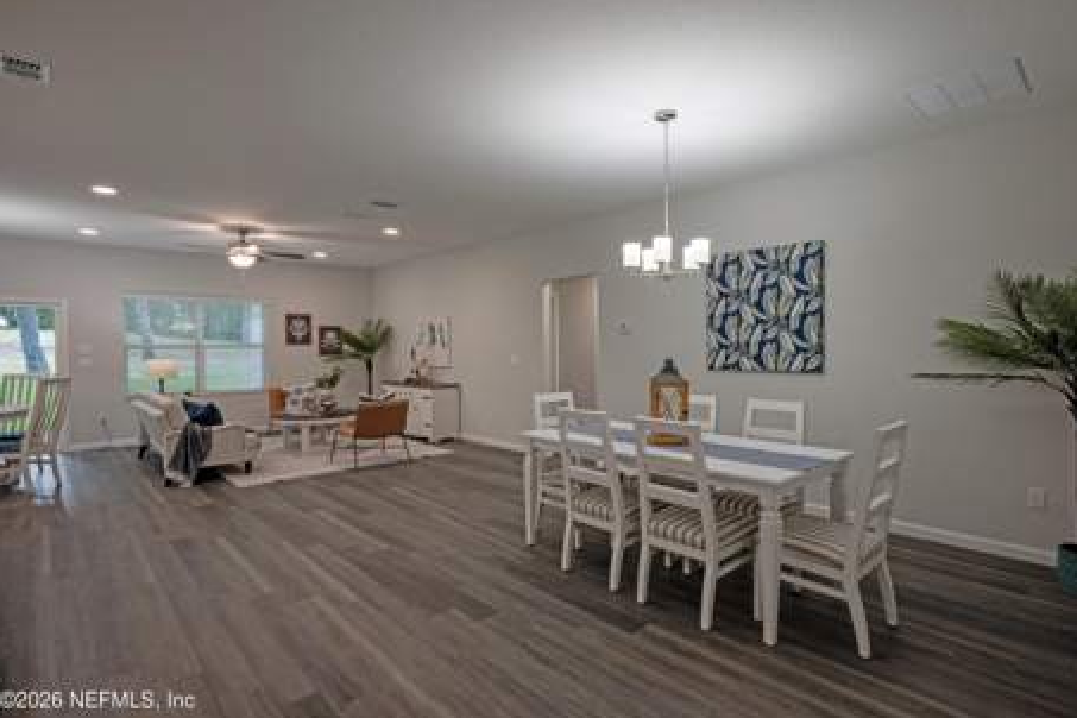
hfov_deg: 89.9
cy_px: 354
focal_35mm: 18
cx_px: 568
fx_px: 538
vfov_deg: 67.4
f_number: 8
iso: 125
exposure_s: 1/80
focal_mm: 17
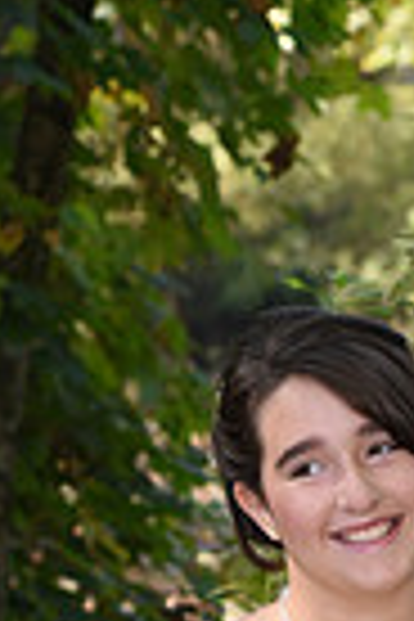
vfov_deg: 6.1
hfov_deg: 4.2
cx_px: 641
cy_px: 1246
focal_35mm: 329
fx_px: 5675
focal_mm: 78
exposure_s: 1/200
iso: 640
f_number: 5.6
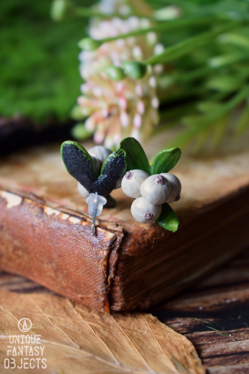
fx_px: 758
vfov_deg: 27.7
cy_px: 185
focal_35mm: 73
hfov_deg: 18.7
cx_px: 126
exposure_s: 1/60
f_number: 5.3
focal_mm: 48
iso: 900
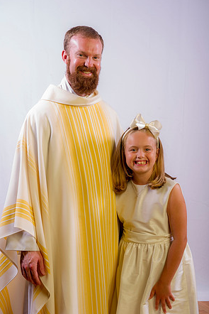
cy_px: 156
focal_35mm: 61
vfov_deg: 32.9
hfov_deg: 22.3
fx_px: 531
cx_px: 104
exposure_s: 1/200
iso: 100
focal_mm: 60
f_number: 8
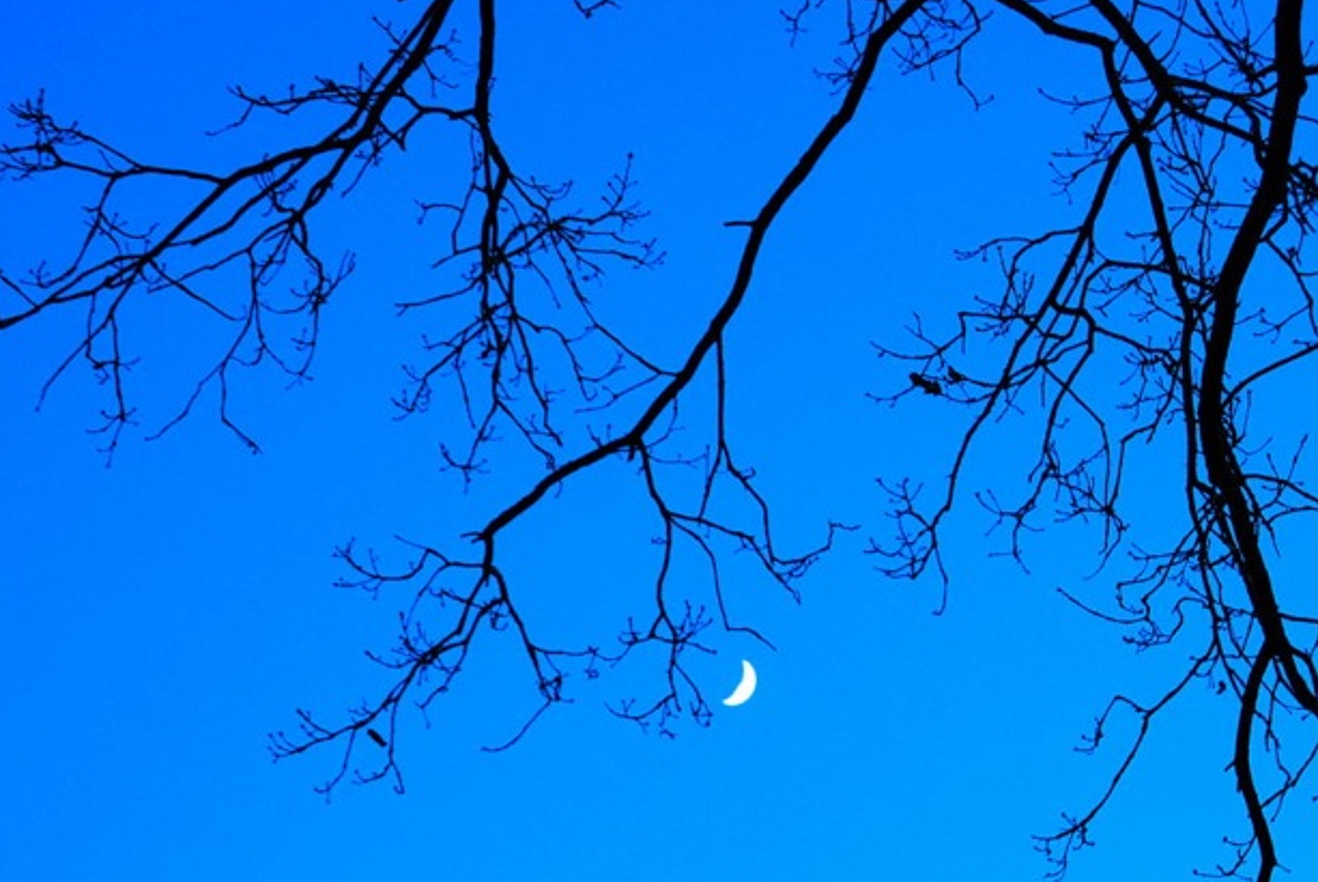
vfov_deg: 10.0
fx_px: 5051
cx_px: 737
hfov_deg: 14.9
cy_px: 674
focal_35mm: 138
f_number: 5.6
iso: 400
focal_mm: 55
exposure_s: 1/40
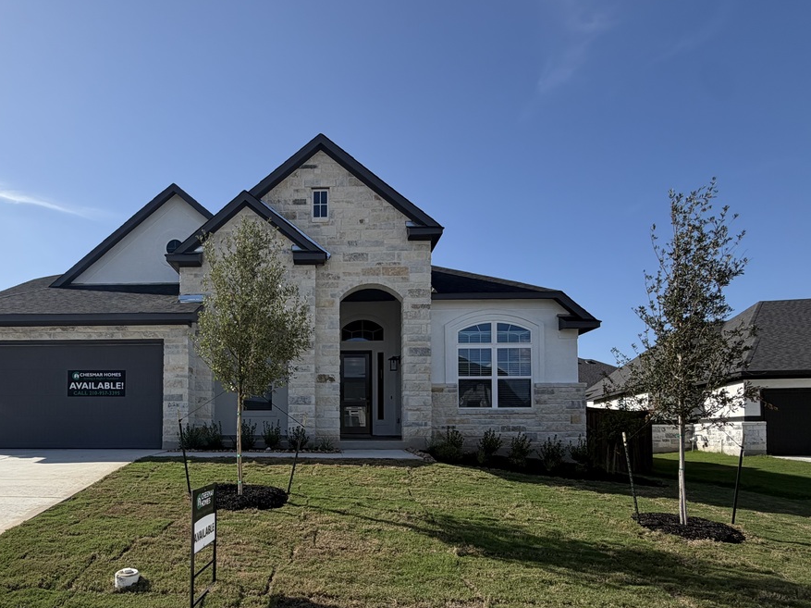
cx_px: 301
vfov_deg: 57.3
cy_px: 416
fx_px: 539
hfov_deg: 72.6
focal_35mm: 23
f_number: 2.2
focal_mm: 2.22
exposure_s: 1/1087
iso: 20
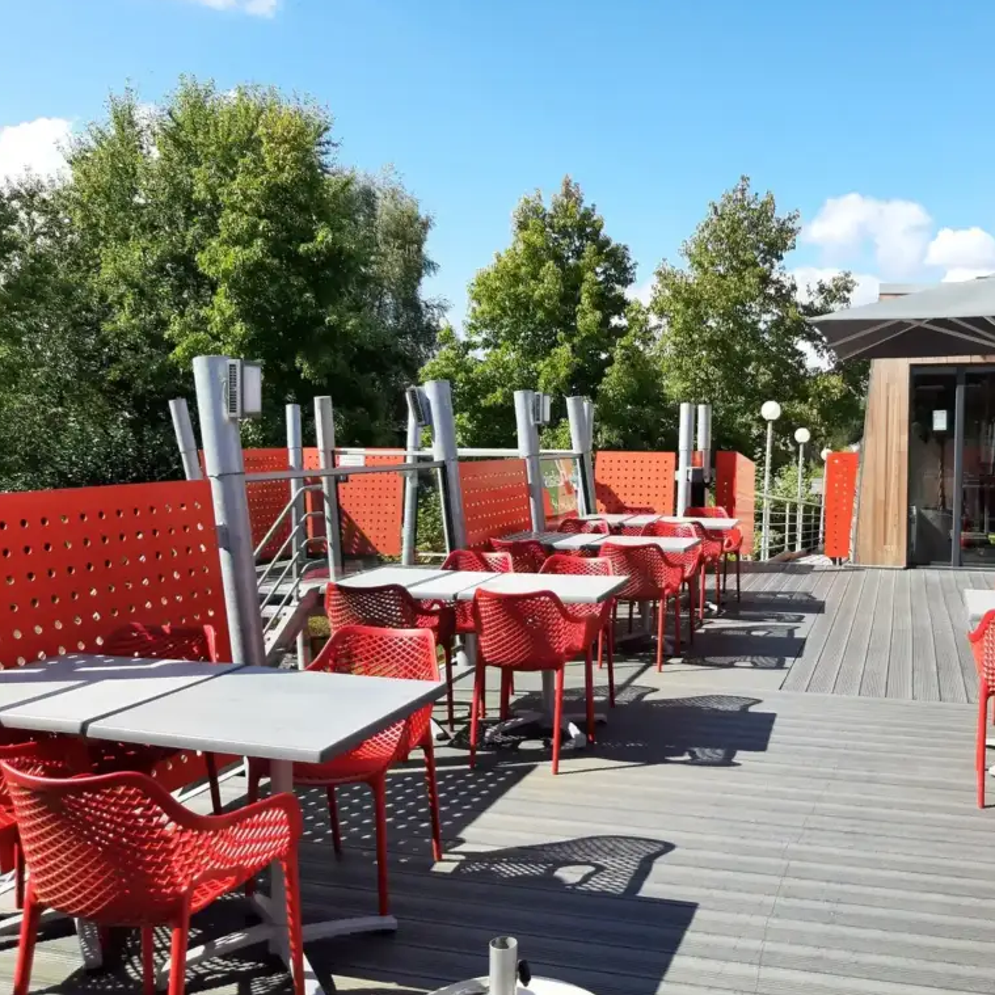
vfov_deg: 52.5
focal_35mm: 31
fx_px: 1008
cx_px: 659
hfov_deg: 51.6
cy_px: 498
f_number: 1.7
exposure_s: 1/885
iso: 40
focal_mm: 3.93
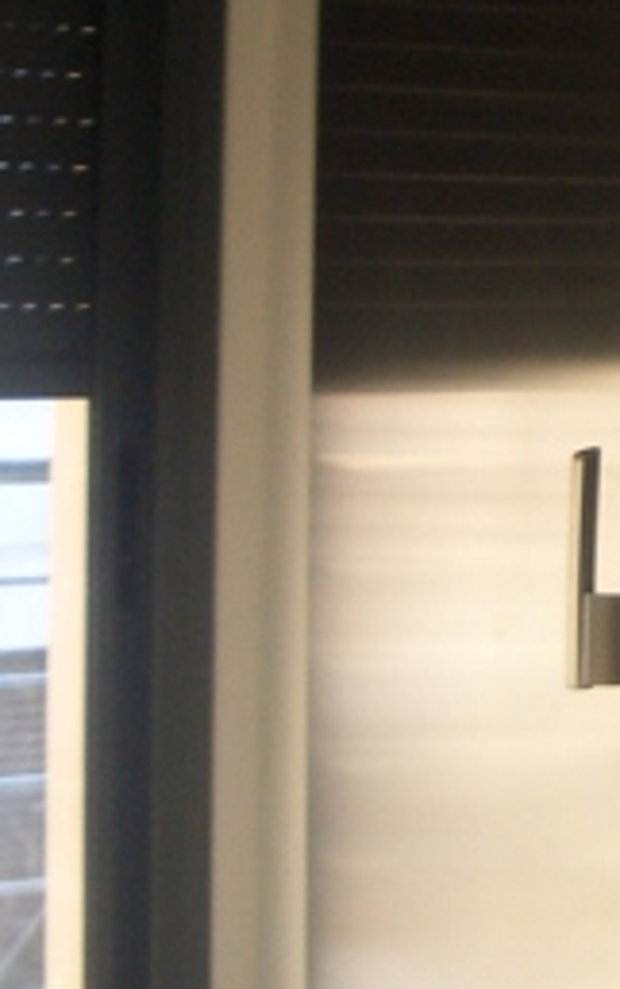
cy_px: 431
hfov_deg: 9.8
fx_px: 3509
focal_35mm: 130
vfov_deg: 16.1
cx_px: 953
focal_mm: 5.8
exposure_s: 1/100
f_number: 2.6
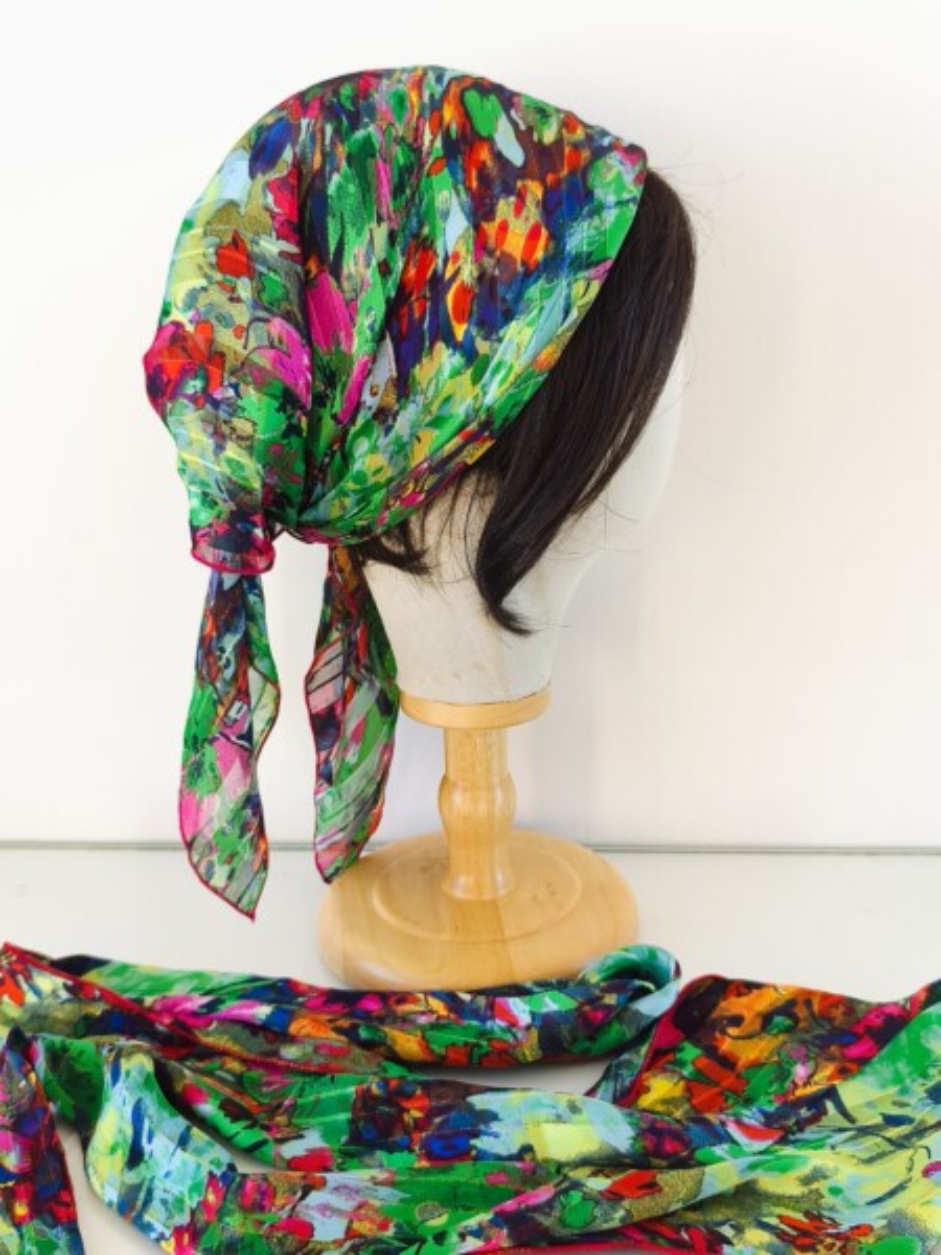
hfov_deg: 44.2
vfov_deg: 56.8
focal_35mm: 32
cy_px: 628
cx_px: 470
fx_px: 1160
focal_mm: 6.14
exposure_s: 1/30
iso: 50
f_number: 1.65
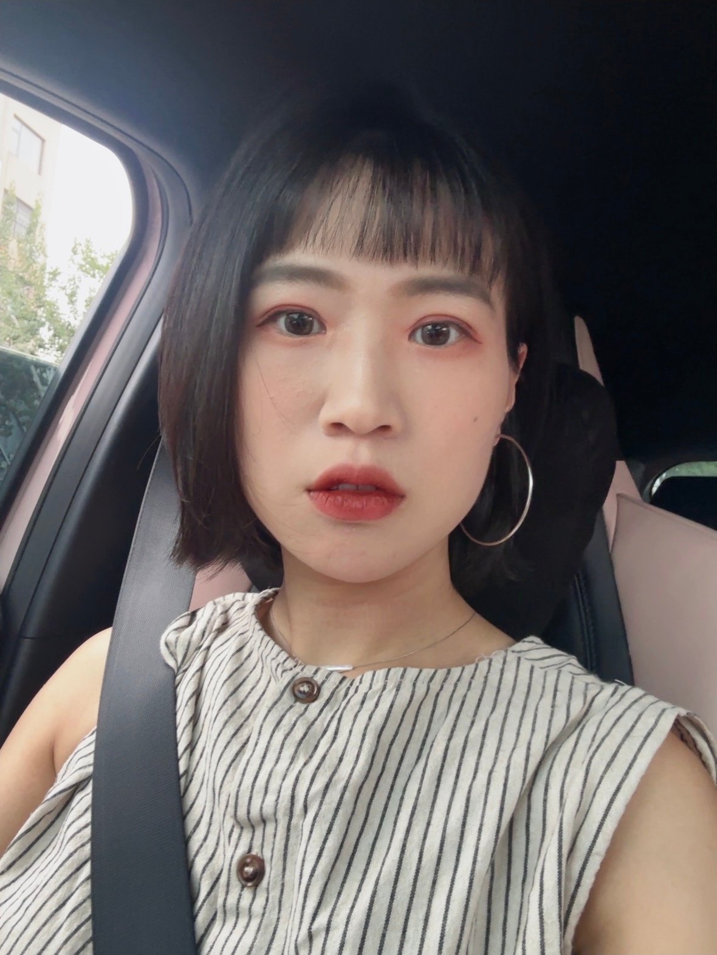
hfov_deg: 46.8
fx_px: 828
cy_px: 478
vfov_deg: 59.9
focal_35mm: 30
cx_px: 358
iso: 250
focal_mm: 2.69
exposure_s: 1/60
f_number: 1.9
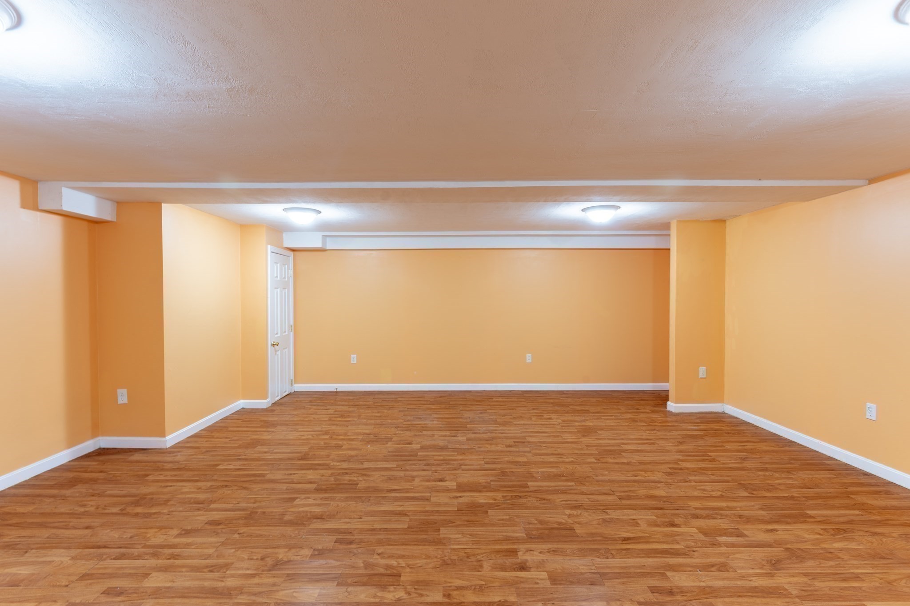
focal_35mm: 16
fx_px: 404
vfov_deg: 73.7
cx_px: 455
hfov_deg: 96.8
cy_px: 303
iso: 100
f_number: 8
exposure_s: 1/1.25
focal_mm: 16
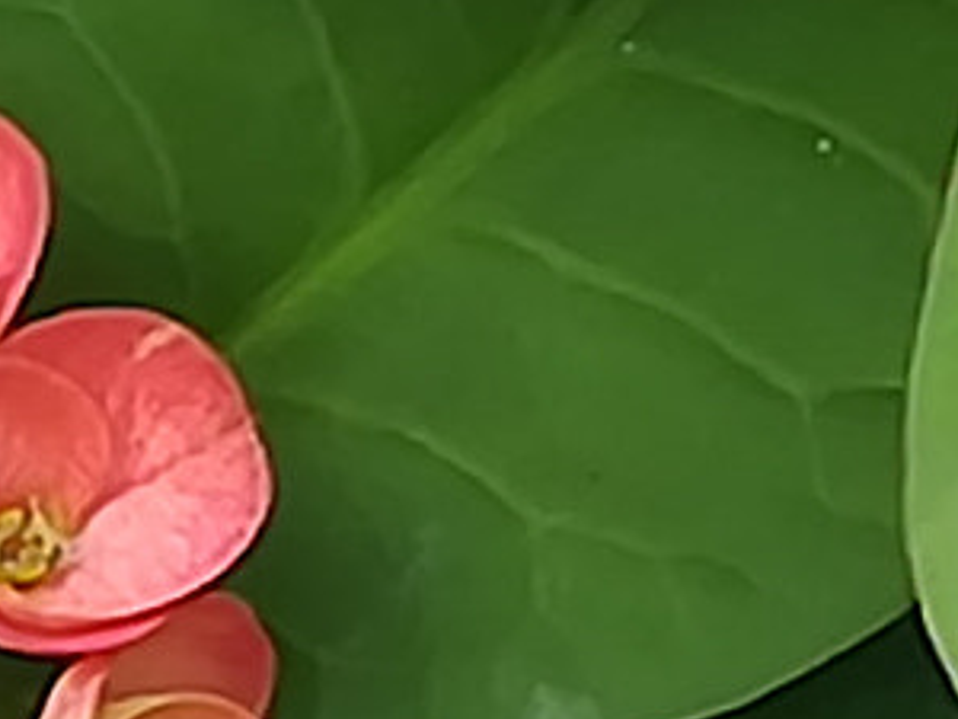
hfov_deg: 3.8
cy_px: 1141
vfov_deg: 2.8
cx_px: -853
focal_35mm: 523
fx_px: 14474
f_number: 2.2
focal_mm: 3.83
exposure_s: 1/120
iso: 80
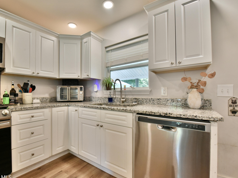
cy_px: 92
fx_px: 110
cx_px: 108
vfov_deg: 78.1
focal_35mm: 16
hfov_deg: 94.2
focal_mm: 14
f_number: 9
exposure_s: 1/125
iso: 4000
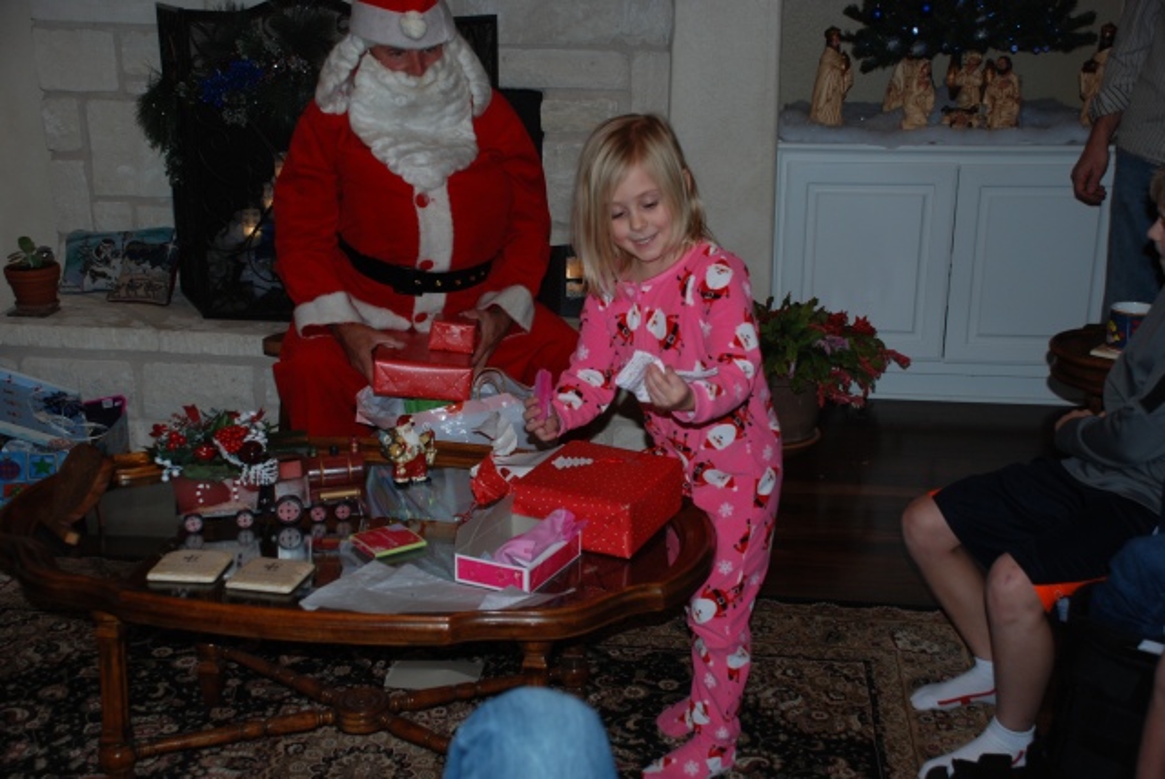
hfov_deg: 42.3
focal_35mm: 46
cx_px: 582
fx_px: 1506
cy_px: 390
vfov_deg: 29.0
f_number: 4.2
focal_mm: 31
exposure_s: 1/60
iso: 200
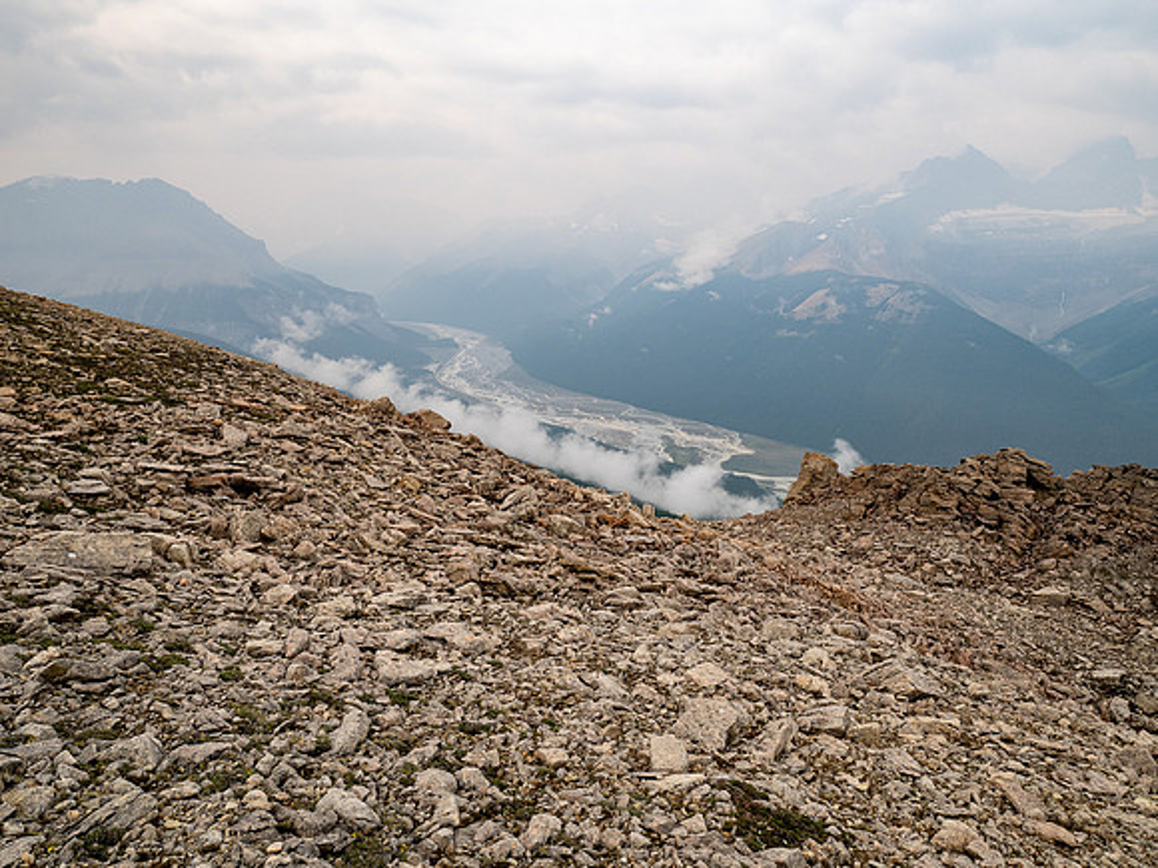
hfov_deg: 71.6
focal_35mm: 24
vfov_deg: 56.8
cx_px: 579
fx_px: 803
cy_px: 434
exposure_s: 1/320
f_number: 8
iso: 200
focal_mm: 12
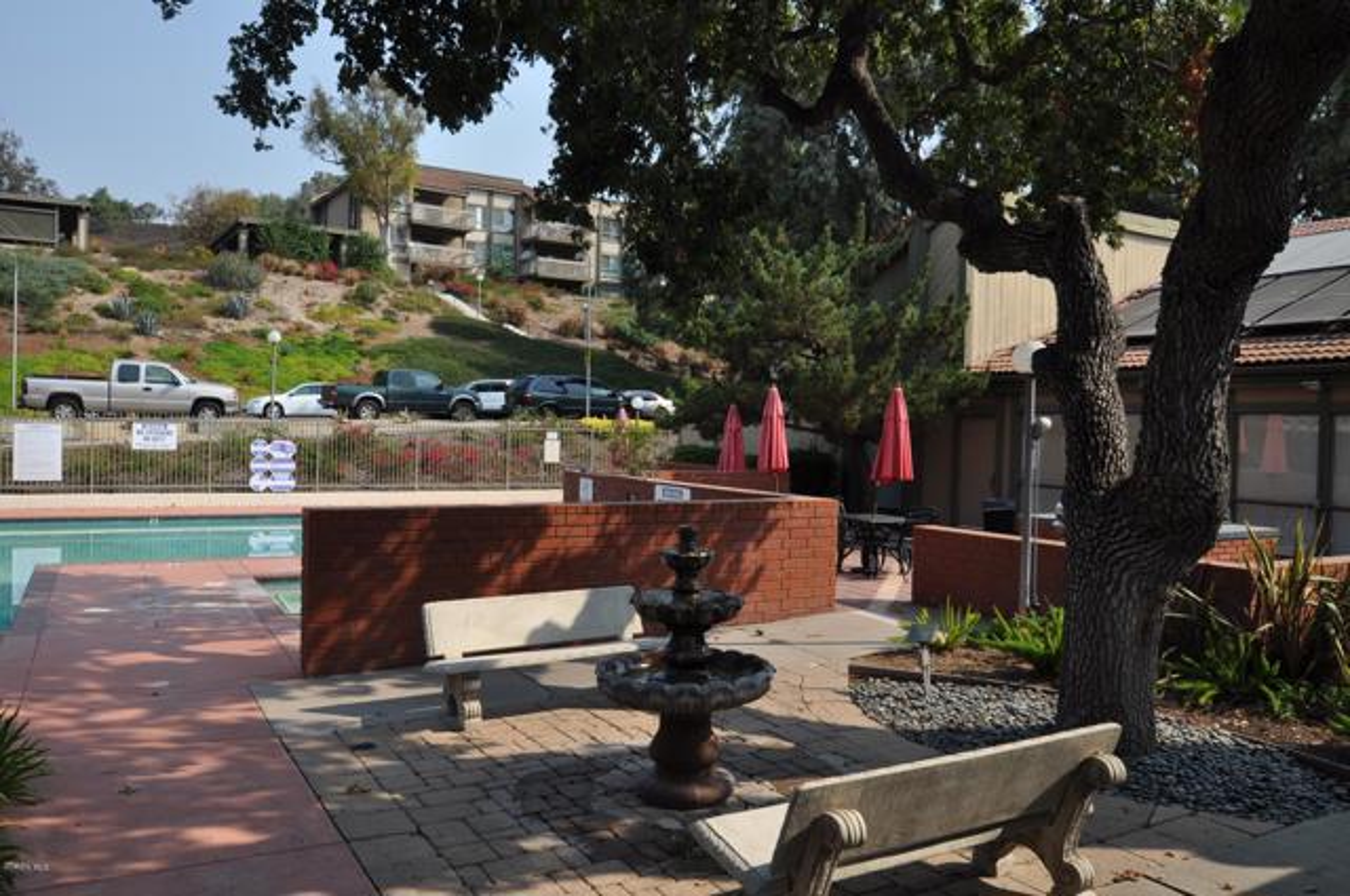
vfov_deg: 45.6
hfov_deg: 64.6
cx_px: 675
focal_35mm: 28
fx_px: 1067
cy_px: 448
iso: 200
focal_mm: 19
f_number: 9
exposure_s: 1/320
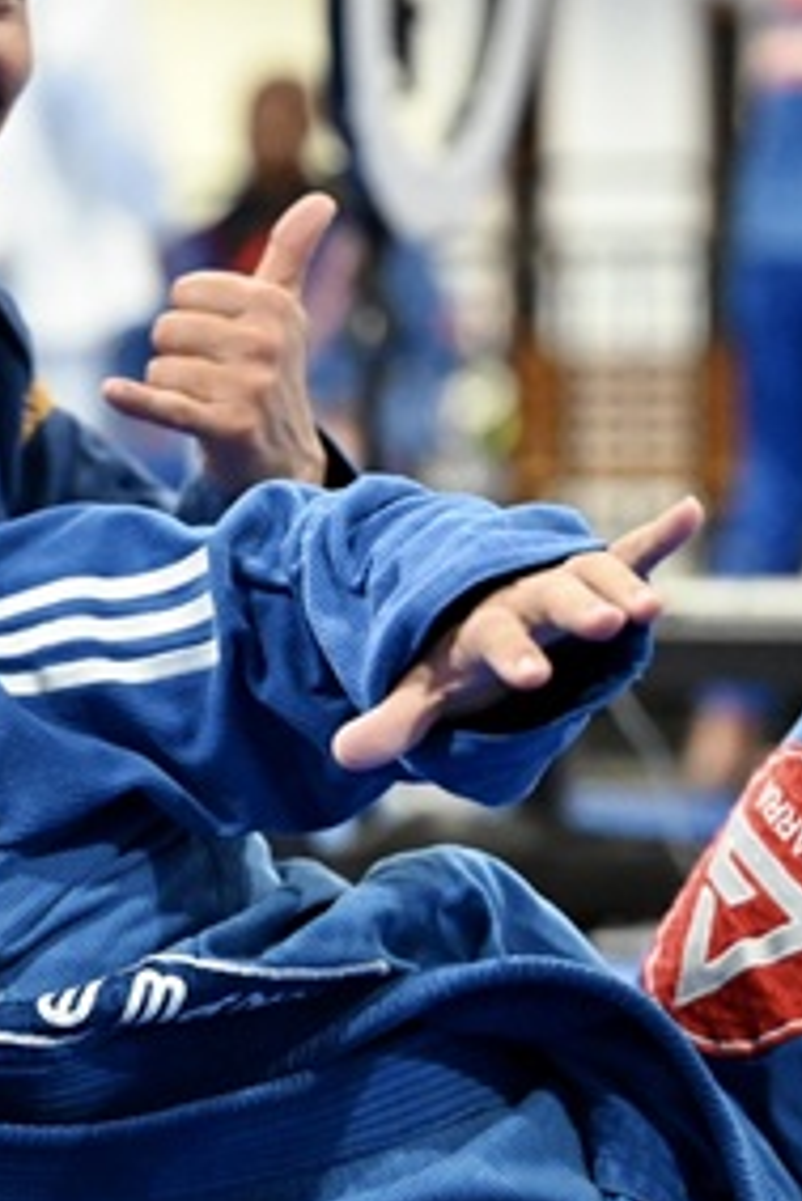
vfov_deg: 9.6
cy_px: 501
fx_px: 7142
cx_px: -4
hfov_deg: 6.4
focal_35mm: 214
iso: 12800
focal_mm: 101
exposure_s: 1/500
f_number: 2.8
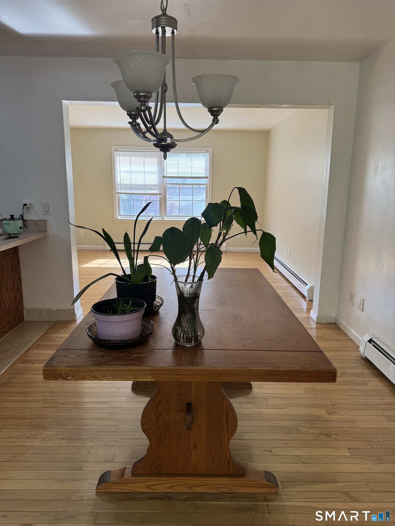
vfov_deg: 71.6
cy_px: 263
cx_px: 198
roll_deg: +0.1
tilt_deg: -11.4
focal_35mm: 24
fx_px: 365
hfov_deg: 56.8
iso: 100
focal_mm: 6.76
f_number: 1.78
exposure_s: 1/121
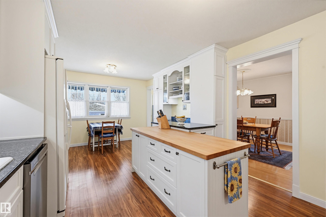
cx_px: 163
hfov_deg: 100.4
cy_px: 108
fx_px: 136
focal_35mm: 15
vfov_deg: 77.2
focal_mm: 15
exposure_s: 1/13
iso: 400
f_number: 8
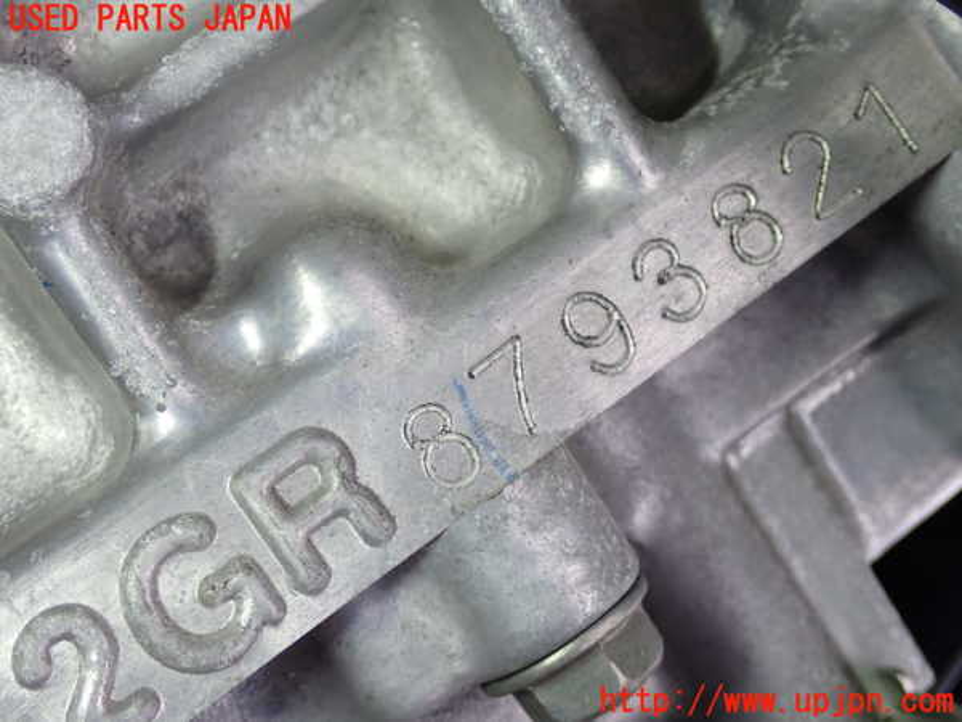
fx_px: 1973
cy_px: 361
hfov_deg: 27.4
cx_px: 481
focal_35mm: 71
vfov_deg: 20.7
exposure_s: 1/125
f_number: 3.9
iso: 200
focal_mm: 12.73
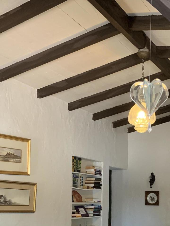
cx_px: 105
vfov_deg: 33.4
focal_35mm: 54
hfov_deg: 26.9
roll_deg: -1.2
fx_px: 354
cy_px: 209
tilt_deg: -1.3
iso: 400
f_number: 1.8
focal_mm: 4.25
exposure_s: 1/60
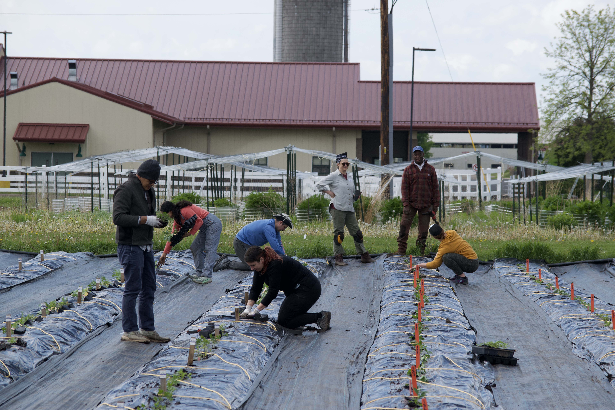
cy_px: 205
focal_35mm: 158
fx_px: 2690
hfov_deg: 13.0
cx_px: 308
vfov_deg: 8.7
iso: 200
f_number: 6.3
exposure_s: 1/640
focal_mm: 105
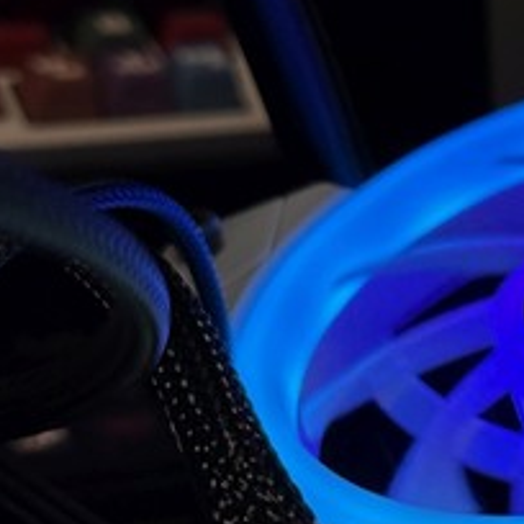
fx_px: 2569
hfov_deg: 11.1
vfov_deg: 11.5
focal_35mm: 150
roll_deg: -0.4
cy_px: 570
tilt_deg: -17.2
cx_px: 812
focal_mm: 6.86
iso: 50
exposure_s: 1/243
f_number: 1.78
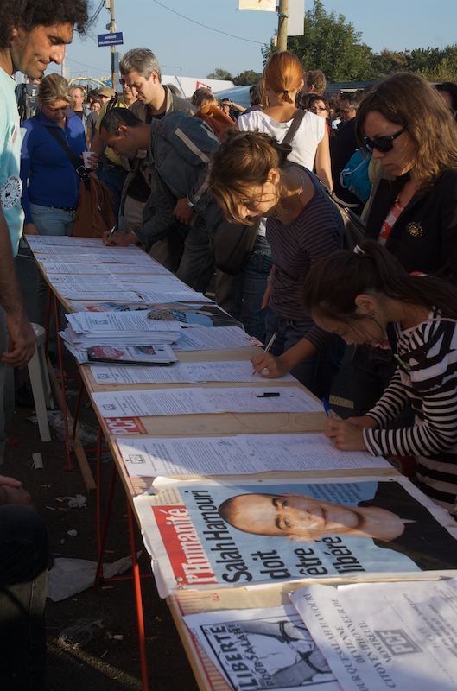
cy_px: 346
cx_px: 228
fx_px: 890
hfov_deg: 28.8
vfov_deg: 42.4
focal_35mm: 46
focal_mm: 31
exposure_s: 1/200
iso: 200
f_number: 7.1
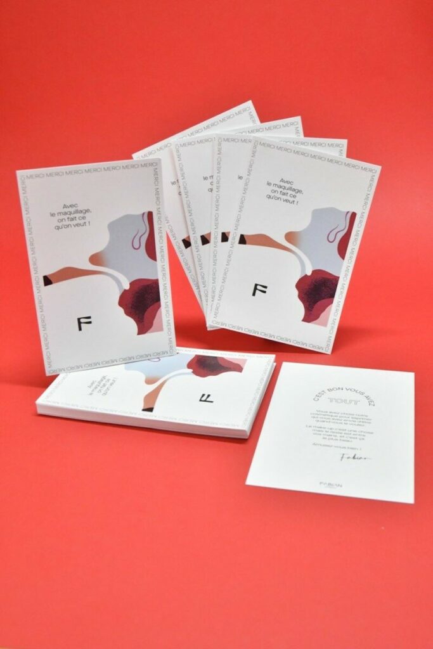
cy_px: 324
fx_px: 775
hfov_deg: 31.2
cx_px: 216
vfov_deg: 45.4
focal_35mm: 43
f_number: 8
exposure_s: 1/200
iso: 2500
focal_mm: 29
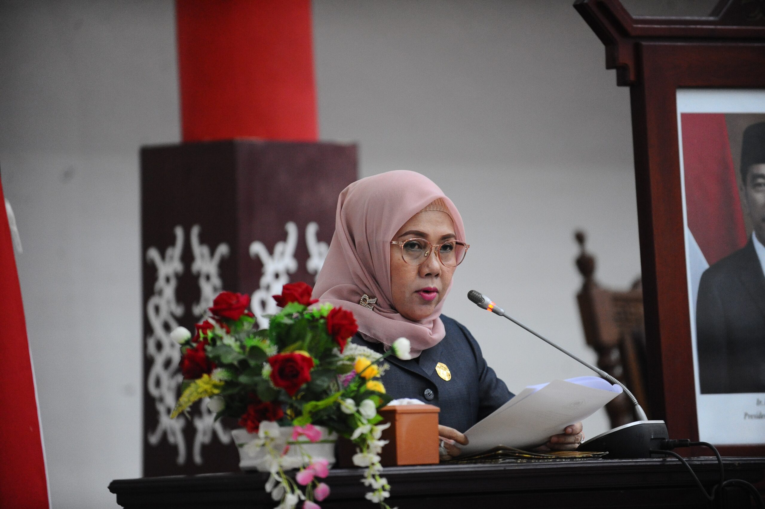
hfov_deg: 10.3
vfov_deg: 6.9
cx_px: 382
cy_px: 254
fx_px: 4247
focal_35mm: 200
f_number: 2.8
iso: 3200
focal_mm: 200
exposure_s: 1/80
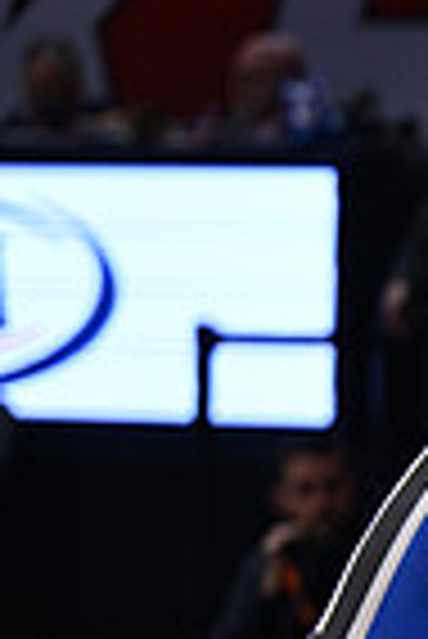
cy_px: 731
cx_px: 1198
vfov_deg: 5.1
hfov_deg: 3.3
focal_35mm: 405
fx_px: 7204
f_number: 2.8
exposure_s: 1/1000
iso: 1250
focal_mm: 99
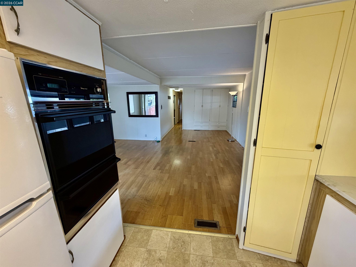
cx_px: 178
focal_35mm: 14
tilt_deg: -12.9
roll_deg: +1.0
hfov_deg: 102.1
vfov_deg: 85.7
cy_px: 134
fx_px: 144
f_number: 2.2
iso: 320
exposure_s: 1/120
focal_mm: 2.22
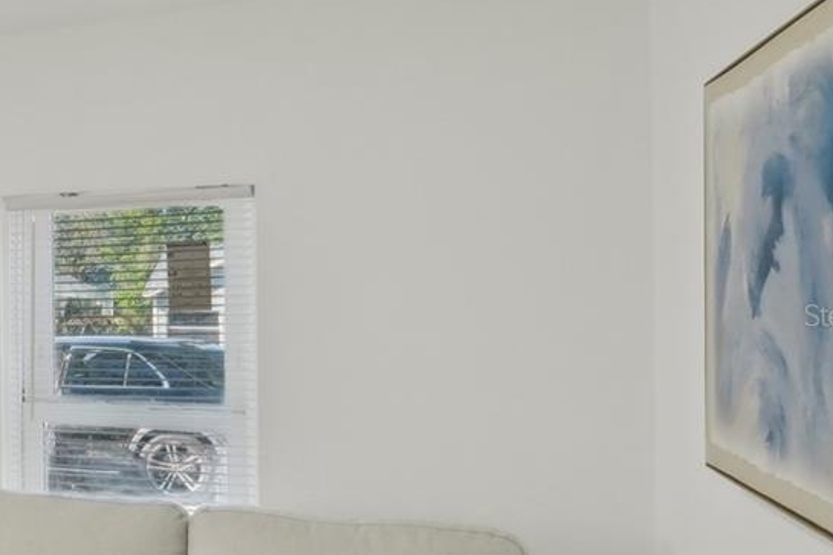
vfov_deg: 30.5
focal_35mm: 44
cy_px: 315
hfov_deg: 32.1
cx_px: -283
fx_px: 1018
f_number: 8
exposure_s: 1/50
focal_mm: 10
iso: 400
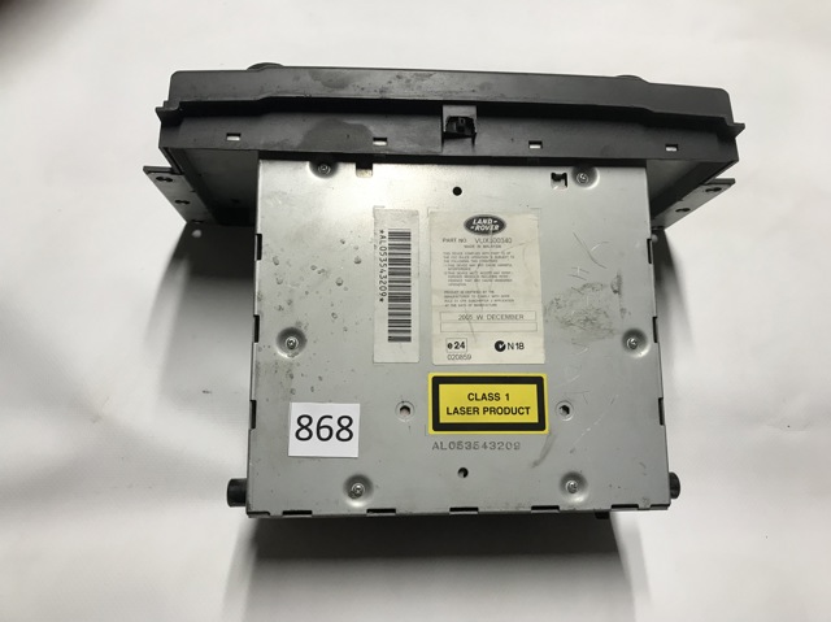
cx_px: 416
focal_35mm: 28
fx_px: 672
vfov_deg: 49.7
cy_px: 311
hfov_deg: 63.5
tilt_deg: -64.7
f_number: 1.8
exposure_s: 1/33
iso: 25
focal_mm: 3.99
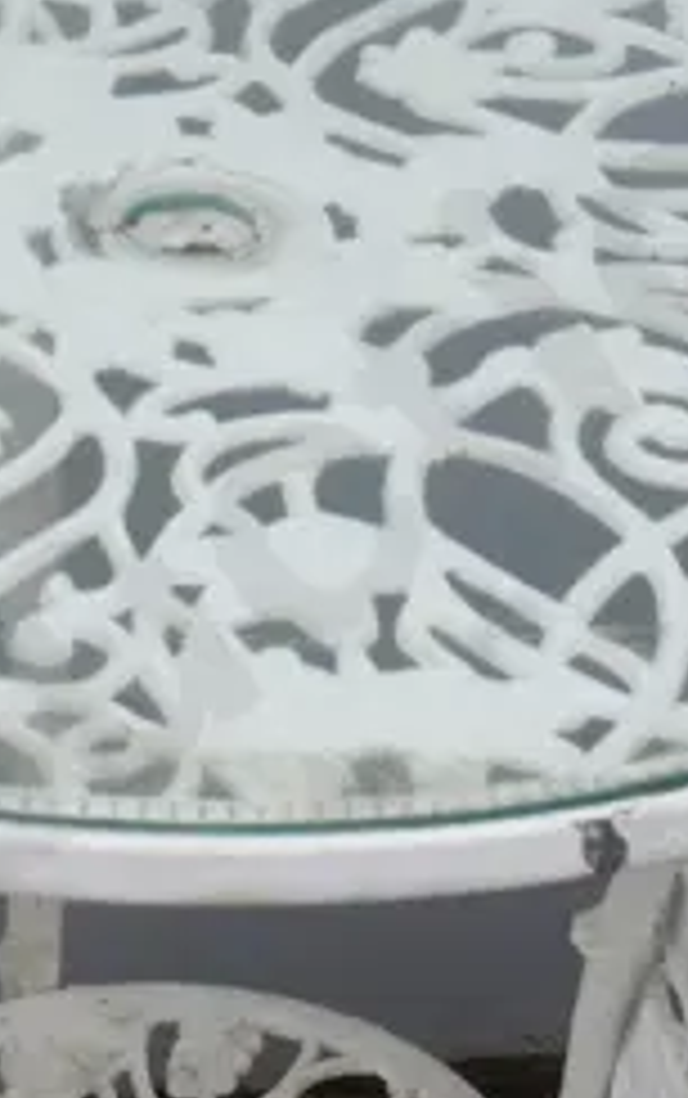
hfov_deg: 7.8
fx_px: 5058
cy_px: 641
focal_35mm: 169
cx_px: 162
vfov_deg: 12.4
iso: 200
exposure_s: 1/250
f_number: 6.3
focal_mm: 19
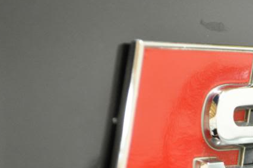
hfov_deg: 14.8
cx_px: 239
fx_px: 962
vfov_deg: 9.9
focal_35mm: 137
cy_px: 186
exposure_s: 1/20
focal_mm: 38
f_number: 5
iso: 1600
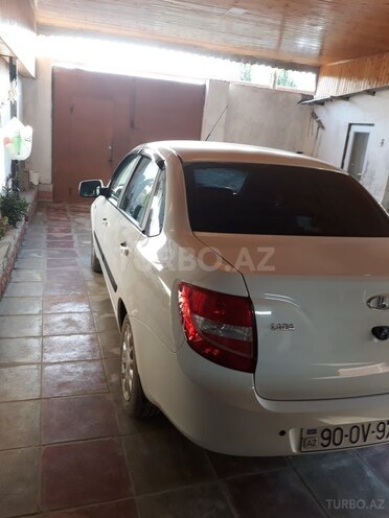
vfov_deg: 65.3
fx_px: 405
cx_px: 194
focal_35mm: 27
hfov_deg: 51.4
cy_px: 259
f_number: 1.7
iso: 40
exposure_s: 1/50
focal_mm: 3.71
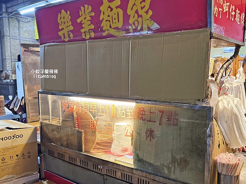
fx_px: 242
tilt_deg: -7.6
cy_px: 113
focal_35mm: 34
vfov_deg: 41.5
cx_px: 160
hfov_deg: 53.1
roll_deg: +0.3
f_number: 1.78
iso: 500
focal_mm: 6.76
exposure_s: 1/60
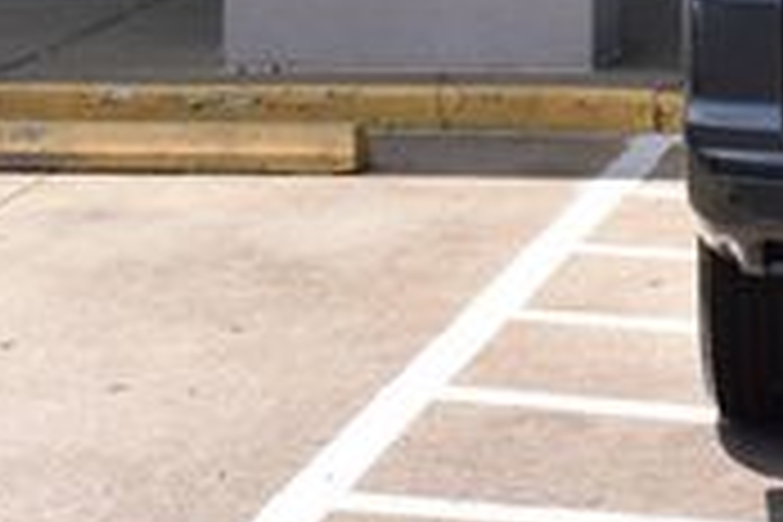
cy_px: -256
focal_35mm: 188
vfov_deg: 7.2
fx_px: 4089
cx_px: 1197
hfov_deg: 10.5
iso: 400
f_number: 11
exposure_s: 1/400
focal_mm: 34
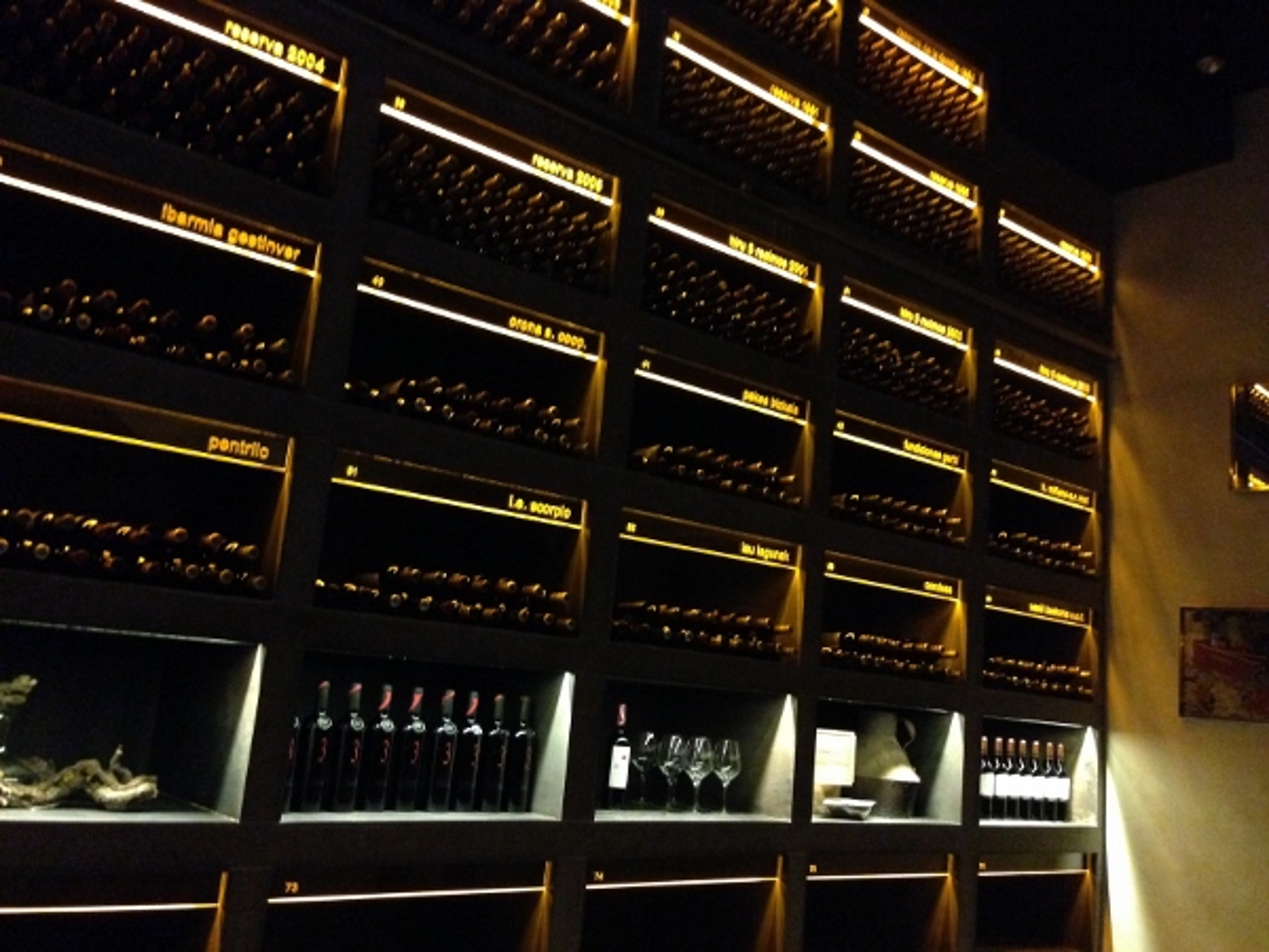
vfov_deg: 42.9
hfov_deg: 55.4
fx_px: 1210
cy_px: 476
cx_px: 634
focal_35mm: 33
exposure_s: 1/15
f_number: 2.4
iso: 800
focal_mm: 4.12
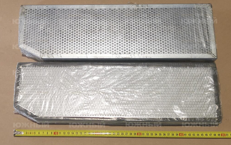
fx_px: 176
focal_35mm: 28
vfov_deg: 44.4
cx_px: 116
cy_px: 62
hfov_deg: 66.5
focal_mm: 4.66
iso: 125
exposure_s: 1/100
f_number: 1.4
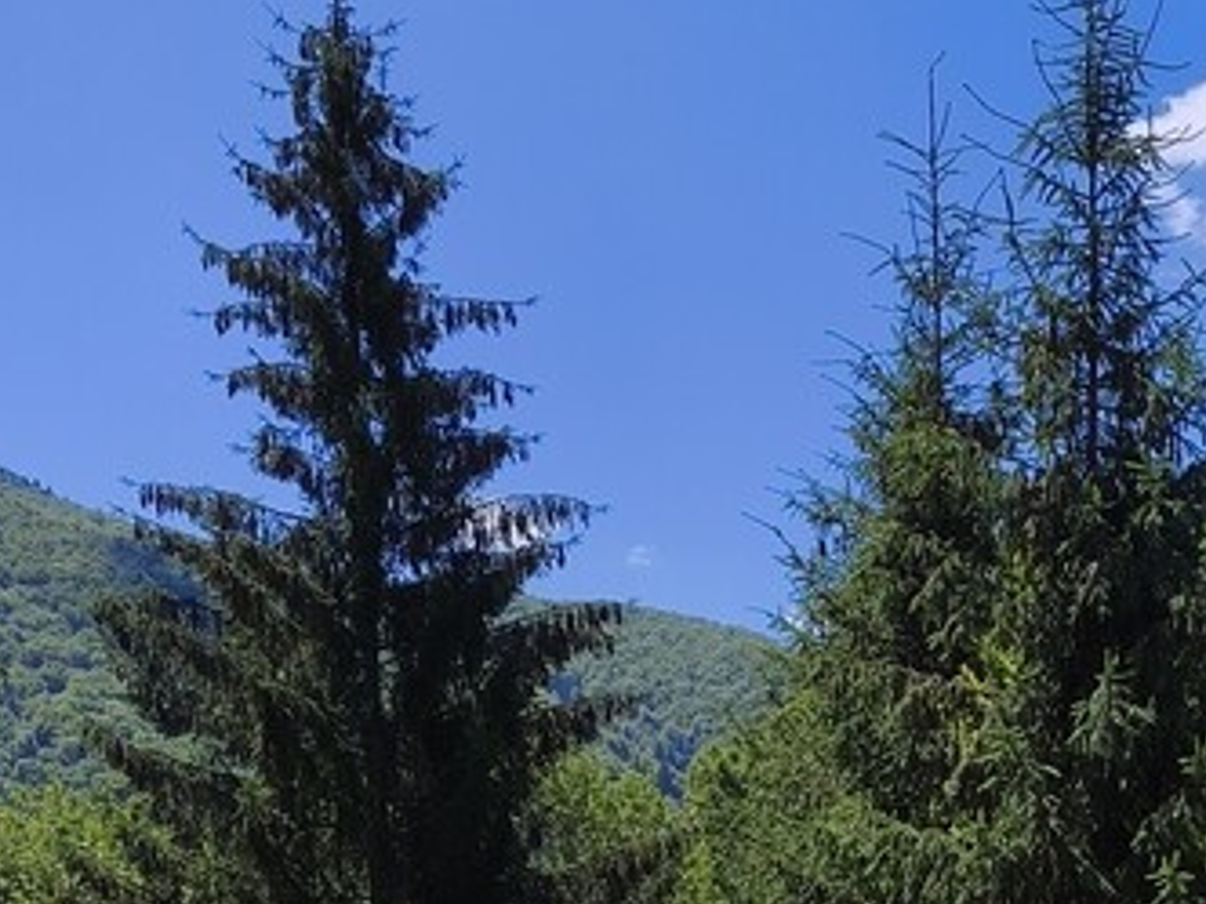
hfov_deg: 25.9
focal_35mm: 71
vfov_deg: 17.8
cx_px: 1231
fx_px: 2474
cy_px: 1474
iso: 50
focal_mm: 6.06
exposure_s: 1/1551
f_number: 1.7
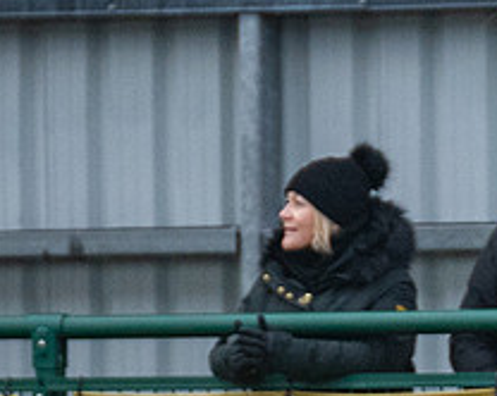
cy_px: 126
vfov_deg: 0.8
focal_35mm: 1839
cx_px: 640
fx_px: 27025
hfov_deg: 1.1
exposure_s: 1/1250
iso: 2000
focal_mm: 300
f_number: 2.8
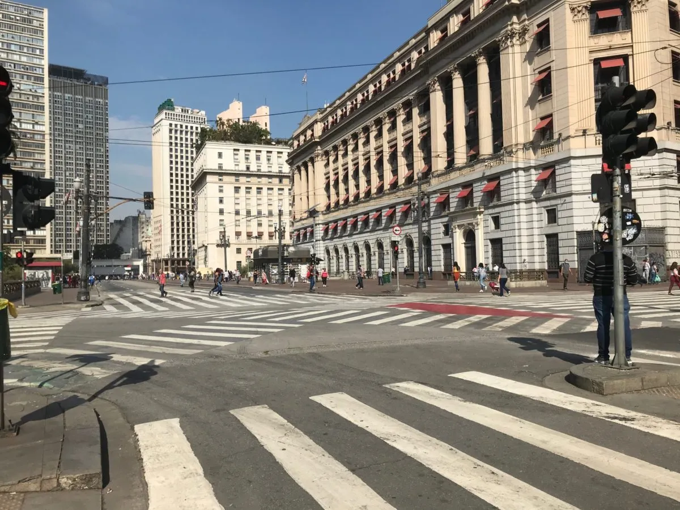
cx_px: 340
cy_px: 255
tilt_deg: +2.6
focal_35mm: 28
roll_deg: +1.7
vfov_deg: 49.7
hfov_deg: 63.4
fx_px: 550
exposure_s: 1/3546
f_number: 1.8
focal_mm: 3.99
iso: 20
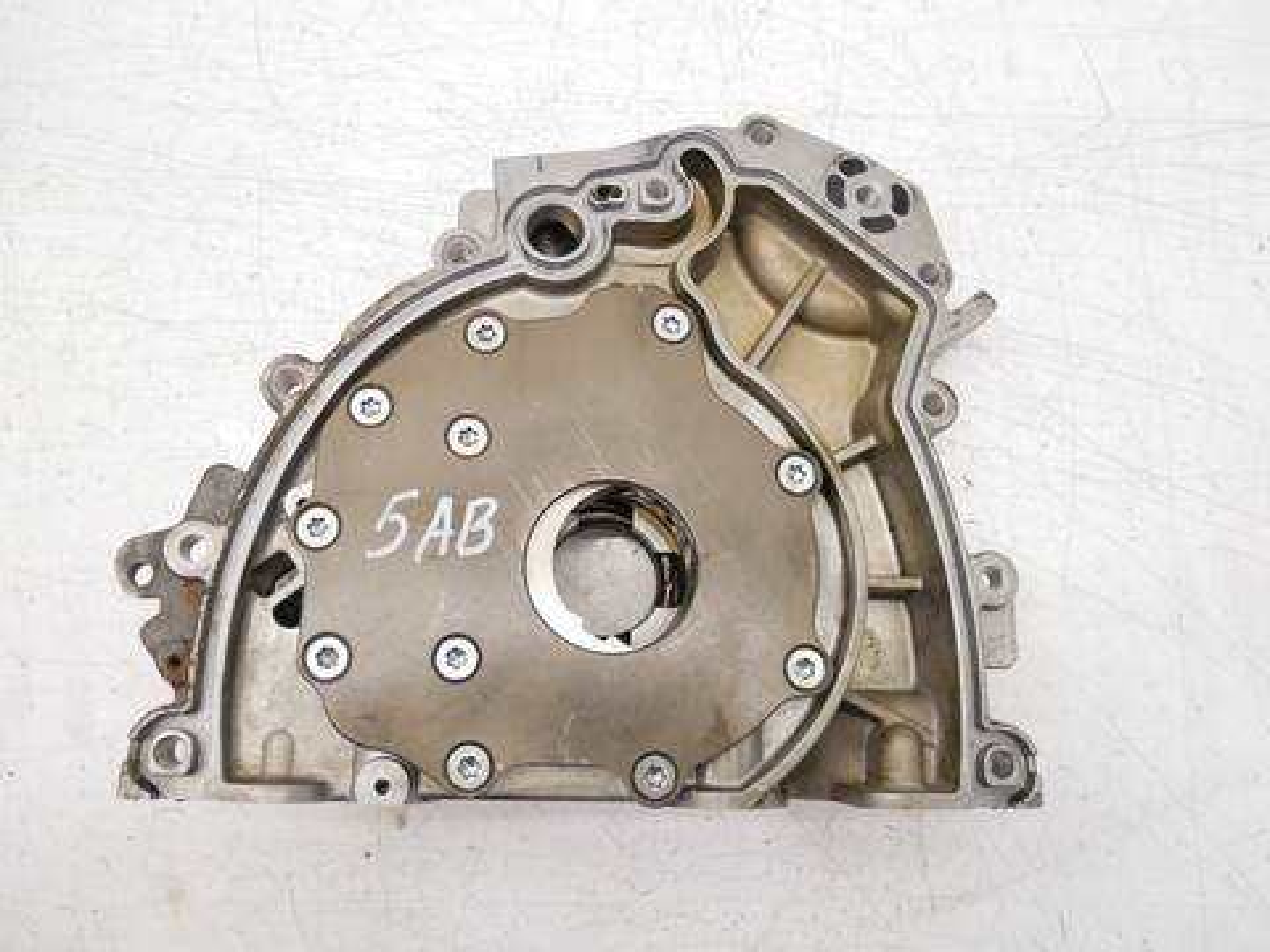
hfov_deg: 71.6
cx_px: 635
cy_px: 476
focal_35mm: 24
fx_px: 881
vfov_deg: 56.8
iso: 500
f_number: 3.5
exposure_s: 1/60
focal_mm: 12
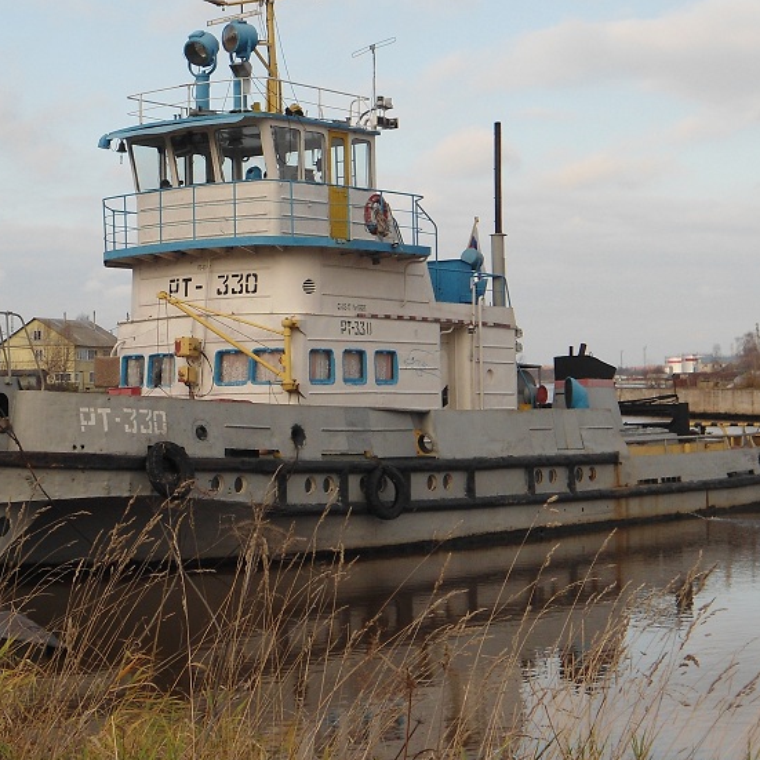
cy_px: 294
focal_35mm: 85
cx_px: 251
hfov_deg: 20.3
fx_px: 2111
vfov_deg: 20.4
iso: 80
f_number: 3.9
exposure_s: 1/500
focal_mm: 9.5
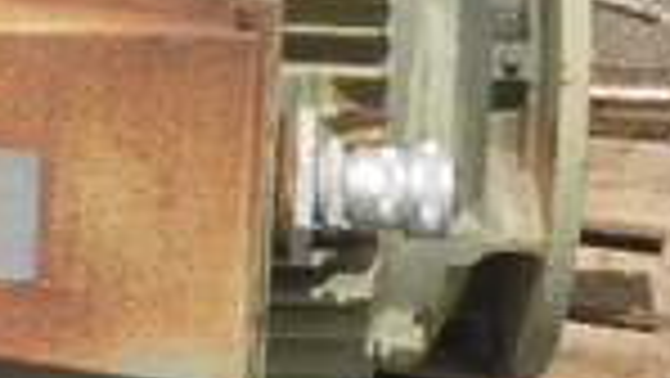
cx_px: 85
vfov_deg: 9.4
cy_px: 112
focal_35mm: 129
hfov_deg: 16.4
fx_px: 2293
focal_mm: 7.9
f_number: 9.6
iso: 64
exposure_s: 1/160
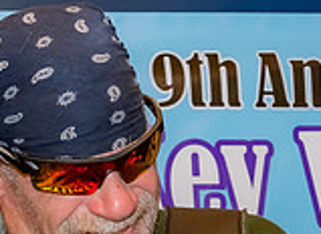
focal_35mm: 230
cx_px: 156
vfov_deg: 6.2
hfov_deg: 8.7
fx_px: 2112
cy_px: 473
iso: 1000
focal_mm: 40
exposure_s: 1/160
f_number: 5.6
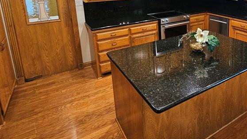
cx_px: 184
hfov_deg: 67.5
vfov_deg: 40.9
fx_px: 170
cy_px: 13
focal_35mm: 26
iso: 320
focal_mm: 2.2
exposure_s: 1/40
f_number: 2.2
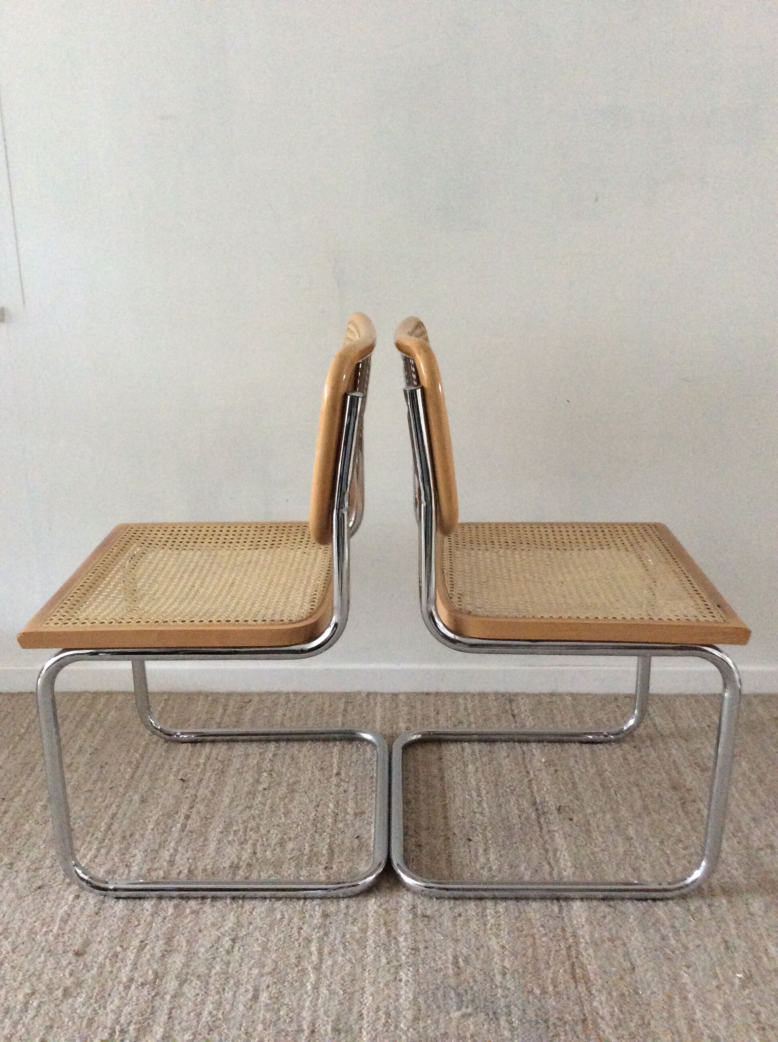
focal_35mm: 32
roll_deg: +1.1
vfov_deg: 56.9
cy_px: 521
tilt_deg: -18.7
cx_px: 389
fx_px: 961
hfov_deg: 44.1
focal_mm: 3.3
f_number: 2.4
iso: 250
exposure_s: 1/20
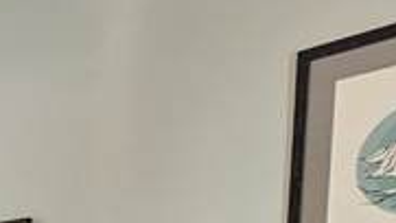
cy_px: 503
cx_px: -300
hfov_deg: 20.0
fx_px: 840
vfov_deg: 12.5
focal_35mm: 80
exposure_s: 1/60
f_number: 2.2
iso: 200
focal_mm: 2.2
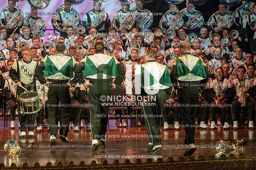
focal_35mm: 230
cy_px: 85
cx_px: 128
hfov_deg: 9.0
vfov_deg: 6.0
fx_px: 1635
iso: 8000
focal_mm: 230
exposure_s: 1/200
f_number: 5.6
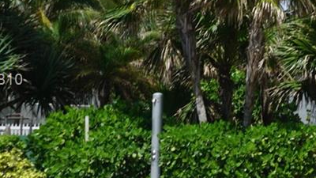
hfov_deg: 12.7
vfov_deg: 7.7
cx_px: 530
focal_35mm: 157
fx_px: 1316
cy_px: 81
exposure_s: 1/160
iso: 100
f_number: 11
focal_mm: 25
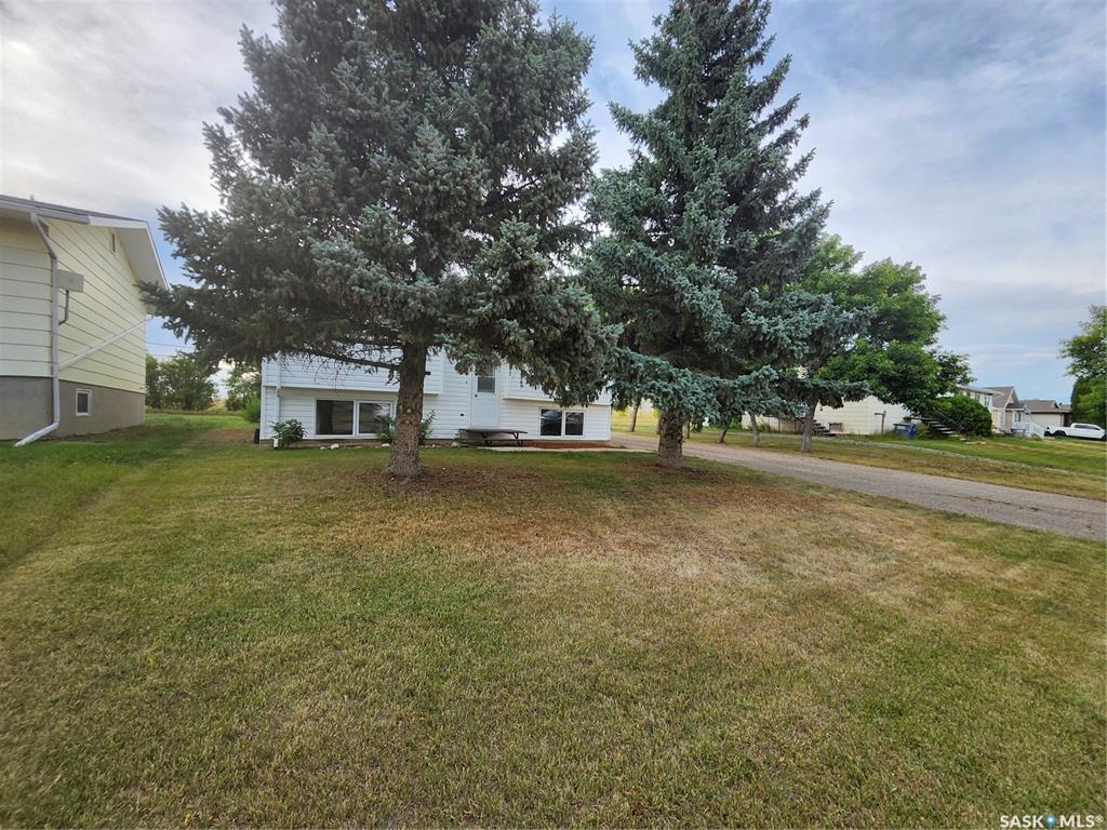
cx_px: 554
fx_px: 416
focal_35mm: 13
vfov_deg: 89.9
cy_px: 415
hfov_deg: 106.2
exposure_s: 1/286
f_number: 2.2
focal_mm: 1.74
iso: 40
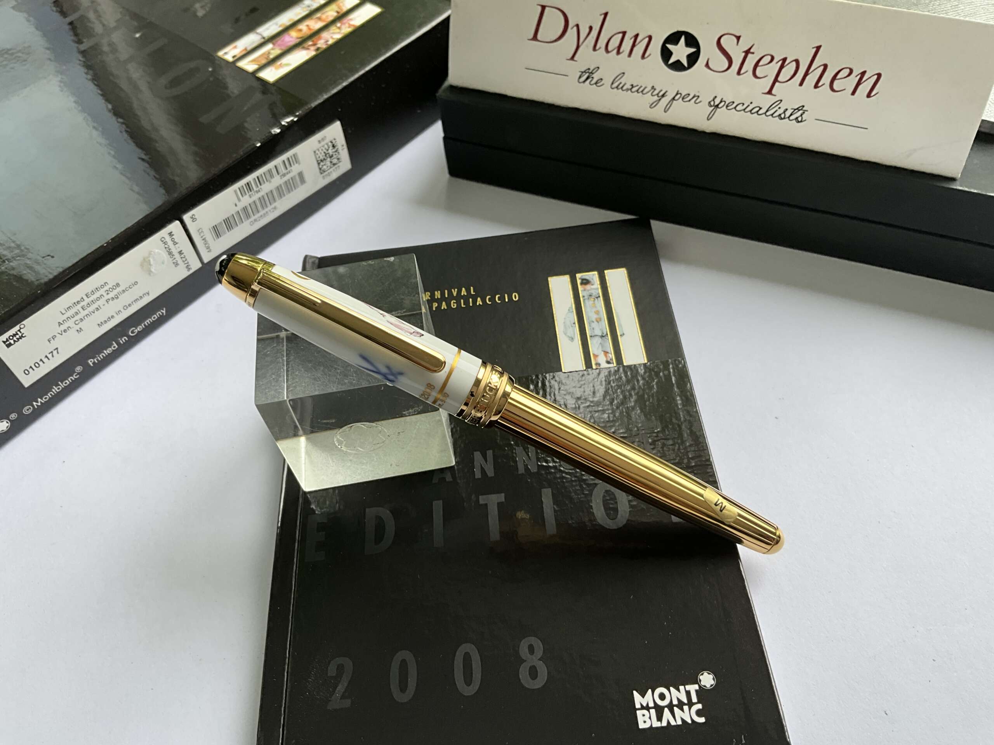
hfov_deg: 61.7
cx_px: 497
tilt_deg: -53.7
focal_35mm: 29
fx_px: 833
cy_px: 372
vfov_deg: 48.2
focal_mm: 3
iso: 16
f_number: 1.8
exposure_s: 1/128
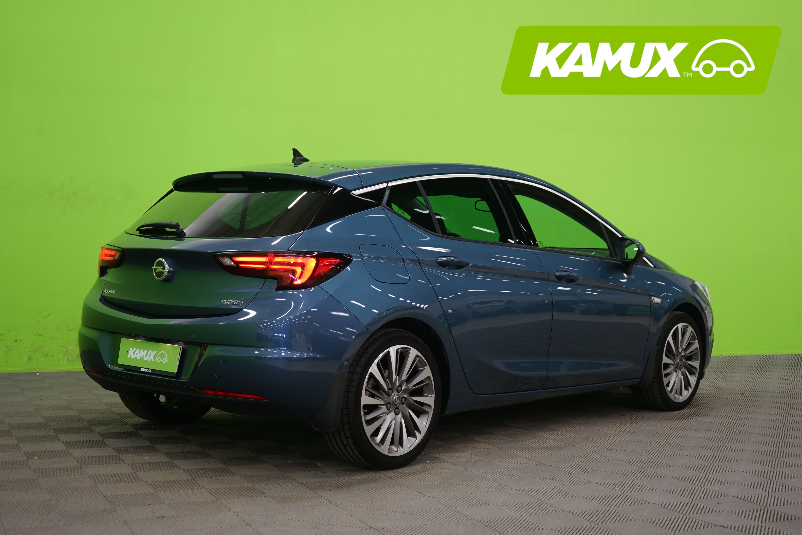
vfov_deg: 28.1
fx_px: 1069
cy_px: 268
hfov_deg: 41.1
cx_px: 401
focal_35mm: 48
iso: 400
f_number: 5
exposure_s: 1/8
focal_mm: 48
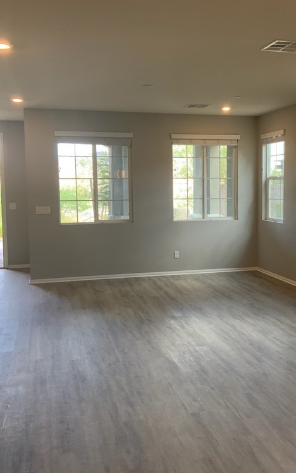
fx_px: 542
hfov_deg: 30.2
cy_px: 234
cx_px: 209
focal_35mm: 42
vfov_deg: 47.2
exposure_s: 1/60
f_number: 1.8
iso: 40
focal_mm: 3
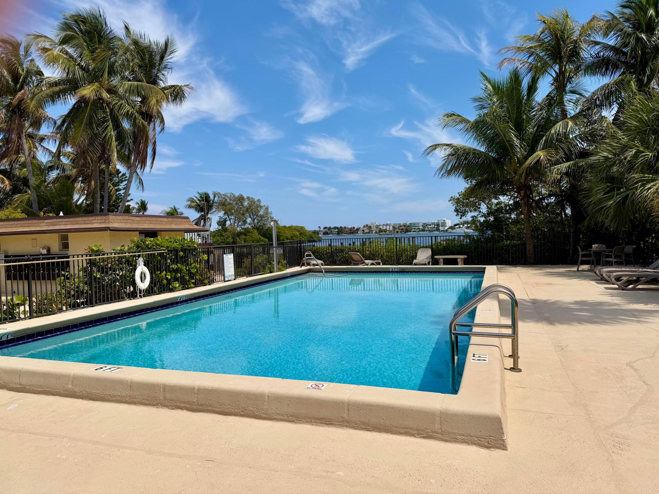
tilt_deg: -2.4
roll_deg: +2.0
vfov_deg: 56.8
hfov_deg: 71.6
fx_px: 457
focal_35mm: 24
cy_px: 247
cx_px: 330
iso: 80
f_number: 1.78
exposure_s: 1/8130
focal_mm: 6.76
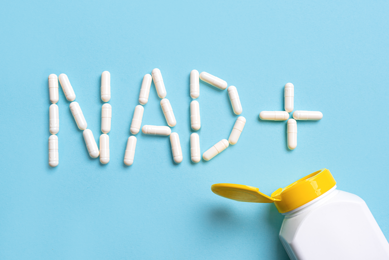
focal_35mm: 45
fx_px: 486
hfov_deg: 43.6
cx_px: 194
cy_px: 130
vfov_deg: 29.9
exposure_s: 1/160
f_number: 11
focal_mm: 45
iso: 100
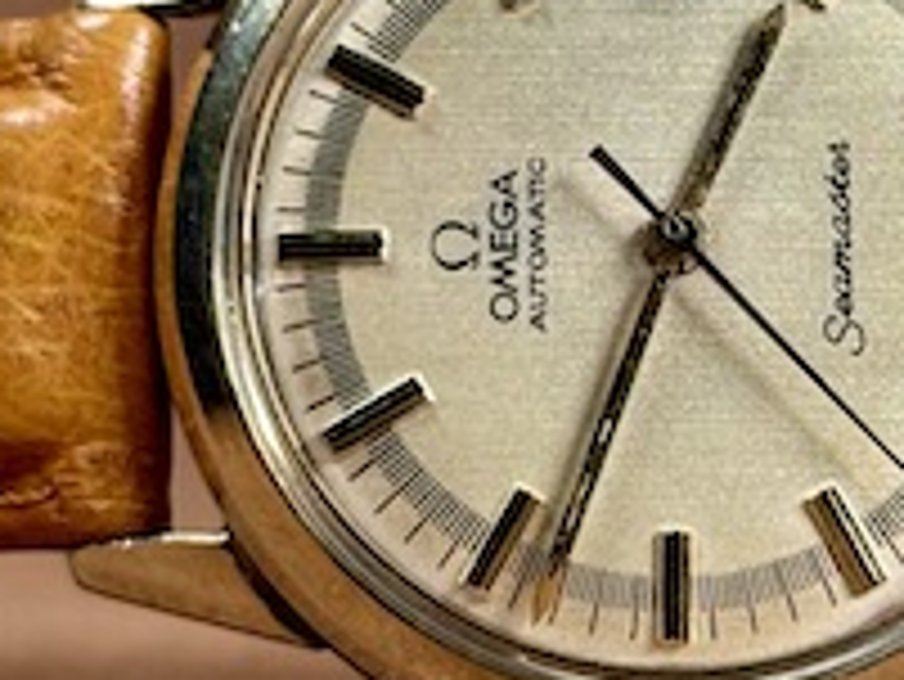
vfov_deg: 7.8
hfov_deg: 10.3
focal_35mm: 191
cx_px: 652
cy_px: 216
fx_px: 4991
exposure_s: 1/149
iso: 50
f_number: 1.78
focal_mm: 6.76
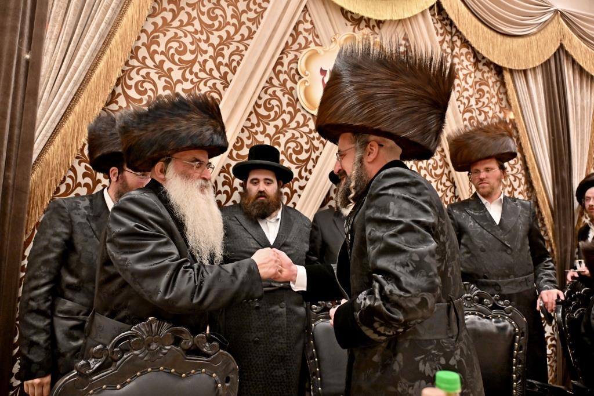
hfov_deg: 73.7
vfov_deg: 53.1
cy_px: 198
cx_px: 297
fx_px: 396
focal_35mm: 24
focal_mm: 24
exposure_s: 1/200
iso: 1250
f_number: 4
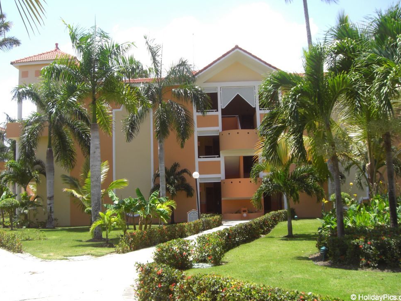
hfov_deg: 46.8
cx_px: 199
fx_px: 463
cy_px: 146
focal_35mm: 40
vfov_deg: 36.0
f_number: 2.7
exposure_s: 1/640
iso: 64
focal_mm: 6.2
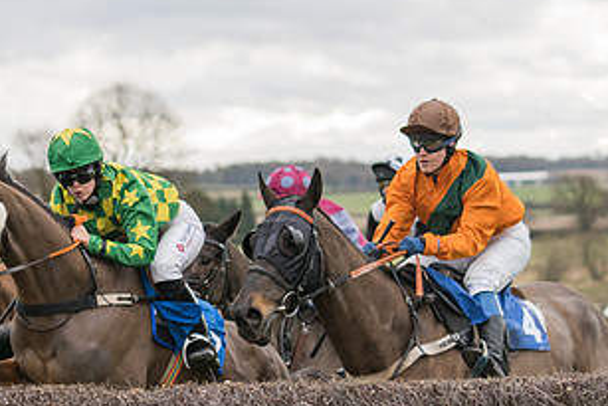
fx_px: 3548
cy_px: 252
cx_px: 32
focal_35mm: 210
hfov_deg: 9.7
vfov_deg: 6.5
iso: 400
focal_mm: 70
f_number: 2.8
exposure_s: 1/1000
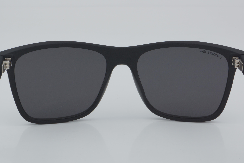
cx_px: 122
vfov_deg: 16.6
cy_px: 82
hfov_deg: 24.6
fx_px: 559
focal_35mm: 82
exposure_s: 1/4
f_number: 32
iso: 100
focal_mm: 55
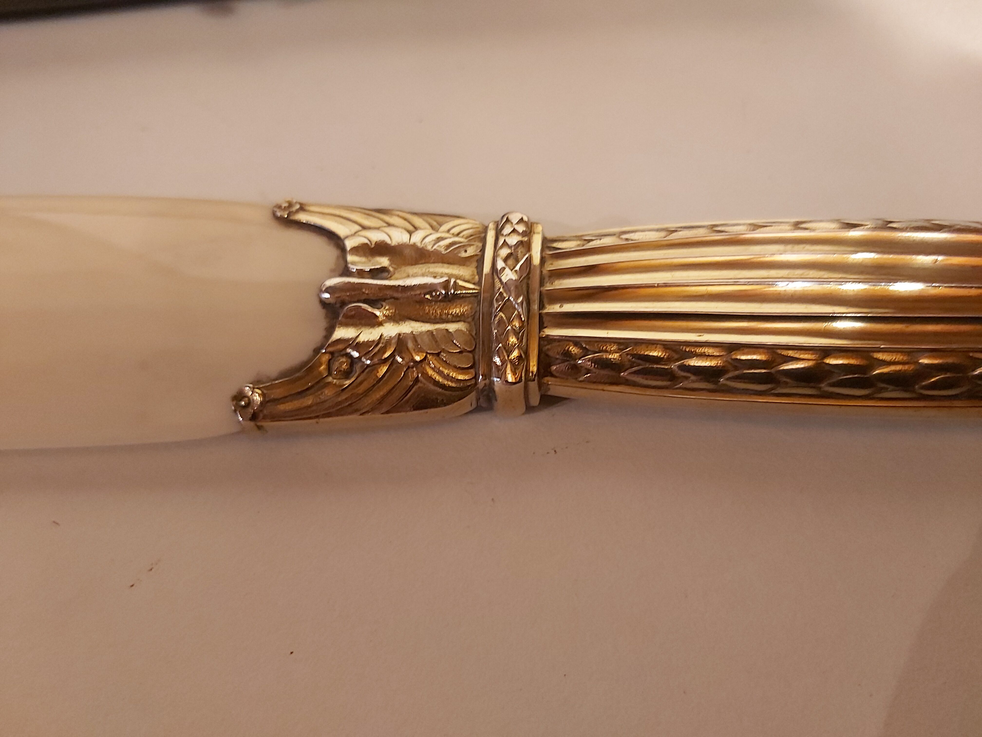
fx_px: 738
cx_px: 491
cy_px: 368
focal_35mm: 26
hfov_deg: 67.3
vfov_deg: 53.1
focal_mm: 3.92
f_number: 1.7
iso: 400
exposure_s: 1/25
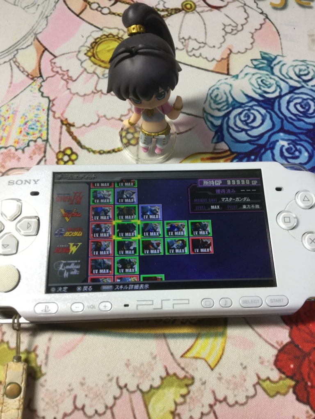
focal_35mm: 31
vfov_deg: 58.4
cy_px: 210
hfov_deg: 45.4
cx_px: 158
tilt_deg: -68.9
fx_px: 376
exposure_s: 1/30
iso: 32
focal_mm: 3.3
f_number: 2.4
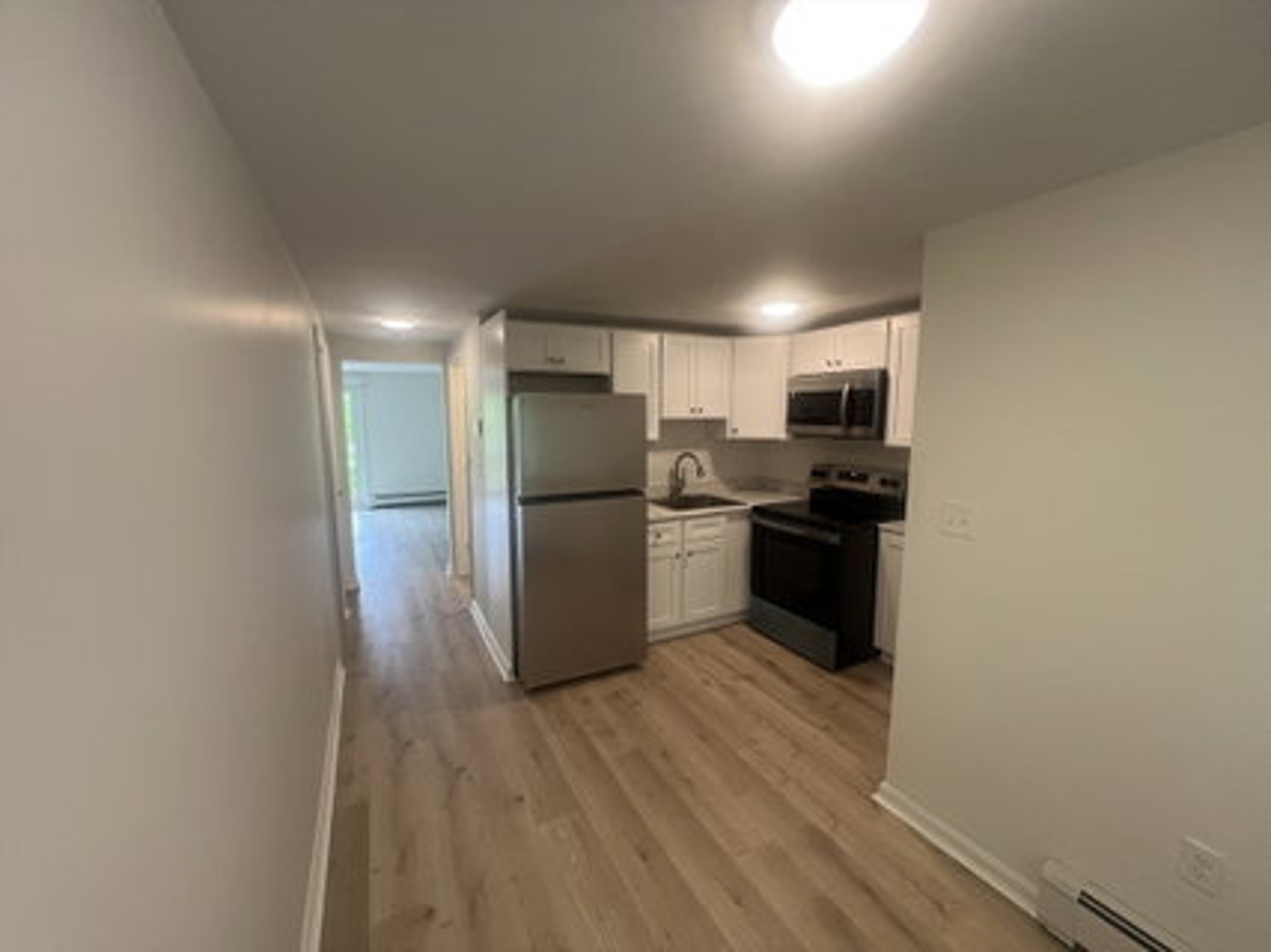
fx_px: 477
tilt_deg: -7.5
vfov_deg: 89.9
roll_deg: -0.3
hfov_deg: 106.2
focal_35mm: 13
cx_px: 636
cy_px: 476
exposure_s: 1/120
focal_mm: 1.57
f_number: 1.8
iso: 160
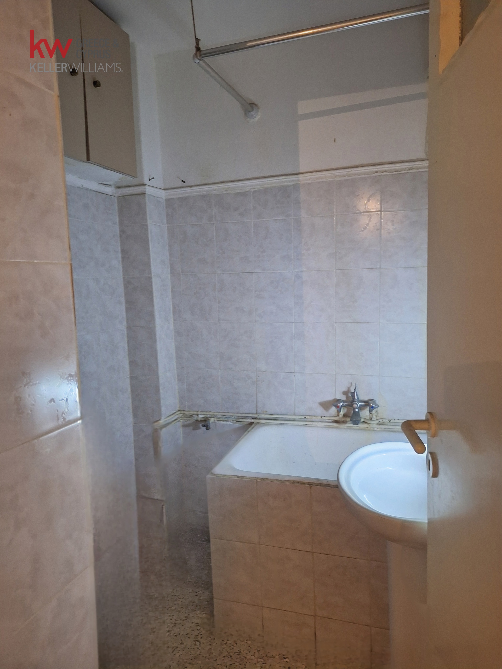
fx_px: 445
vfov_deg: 73.9
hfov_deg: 58.9
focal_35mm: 23
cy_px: 334
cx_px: 251
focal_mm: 5.54
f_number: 1.8
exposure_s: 1/33
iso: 320
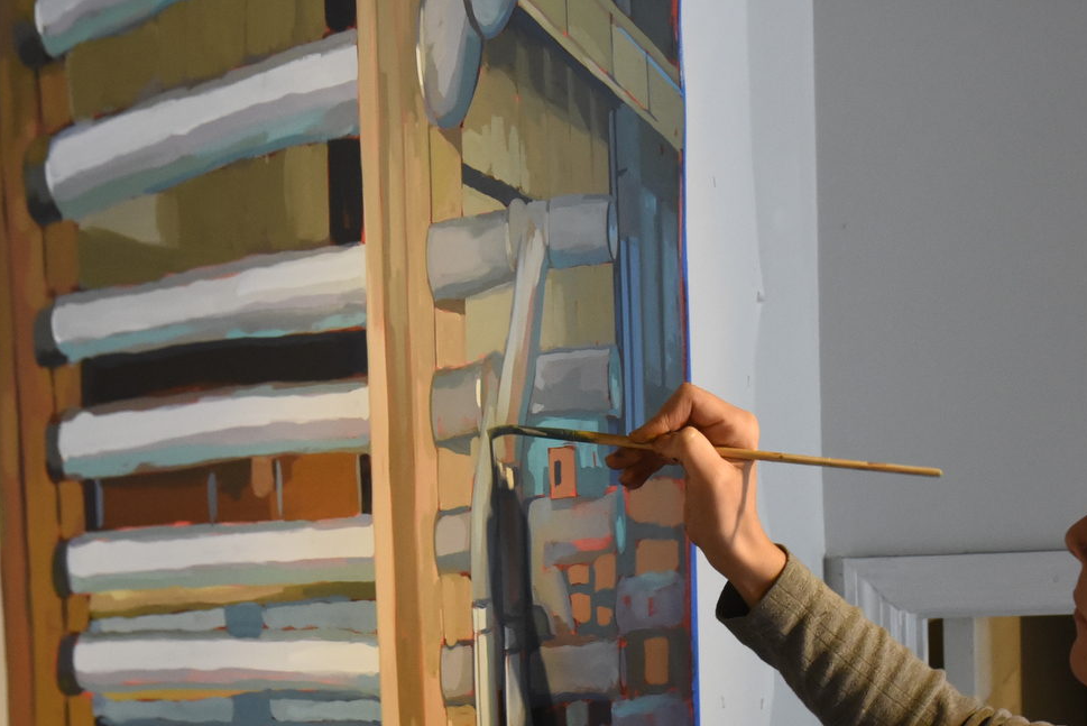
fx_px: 3141
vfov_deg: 12.9
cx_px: 420
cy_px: 835
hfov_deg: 19.6
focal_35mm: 104
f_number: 6.3
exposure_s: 1/125
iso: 3200
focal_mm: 42
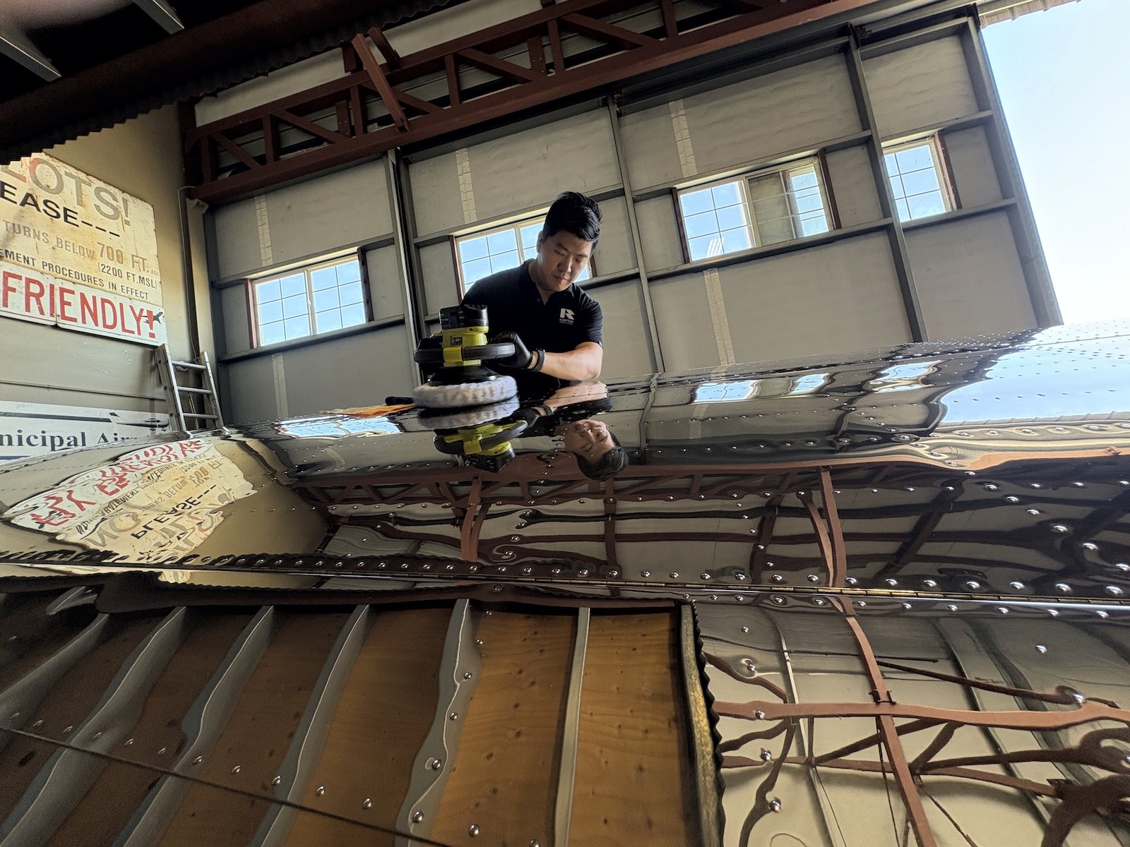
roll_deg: +8.9
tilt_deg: +5.0
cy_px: 424
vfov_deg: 85.7
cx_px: 565
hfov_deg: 102.1
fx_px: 457
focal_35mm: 14
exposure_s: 1/84
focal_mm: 2.22
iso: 200
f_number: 2.2
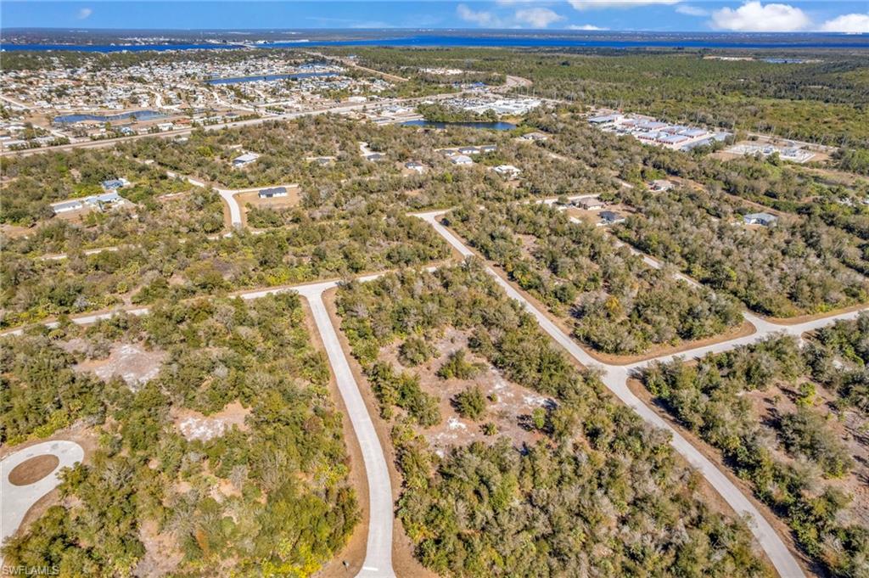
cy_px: 289
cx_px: 434
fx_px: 531
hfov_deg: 78.6
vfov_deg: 57.1
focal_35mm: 22
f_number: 2.8
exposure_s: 1/1600
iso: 130
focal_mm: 8.38
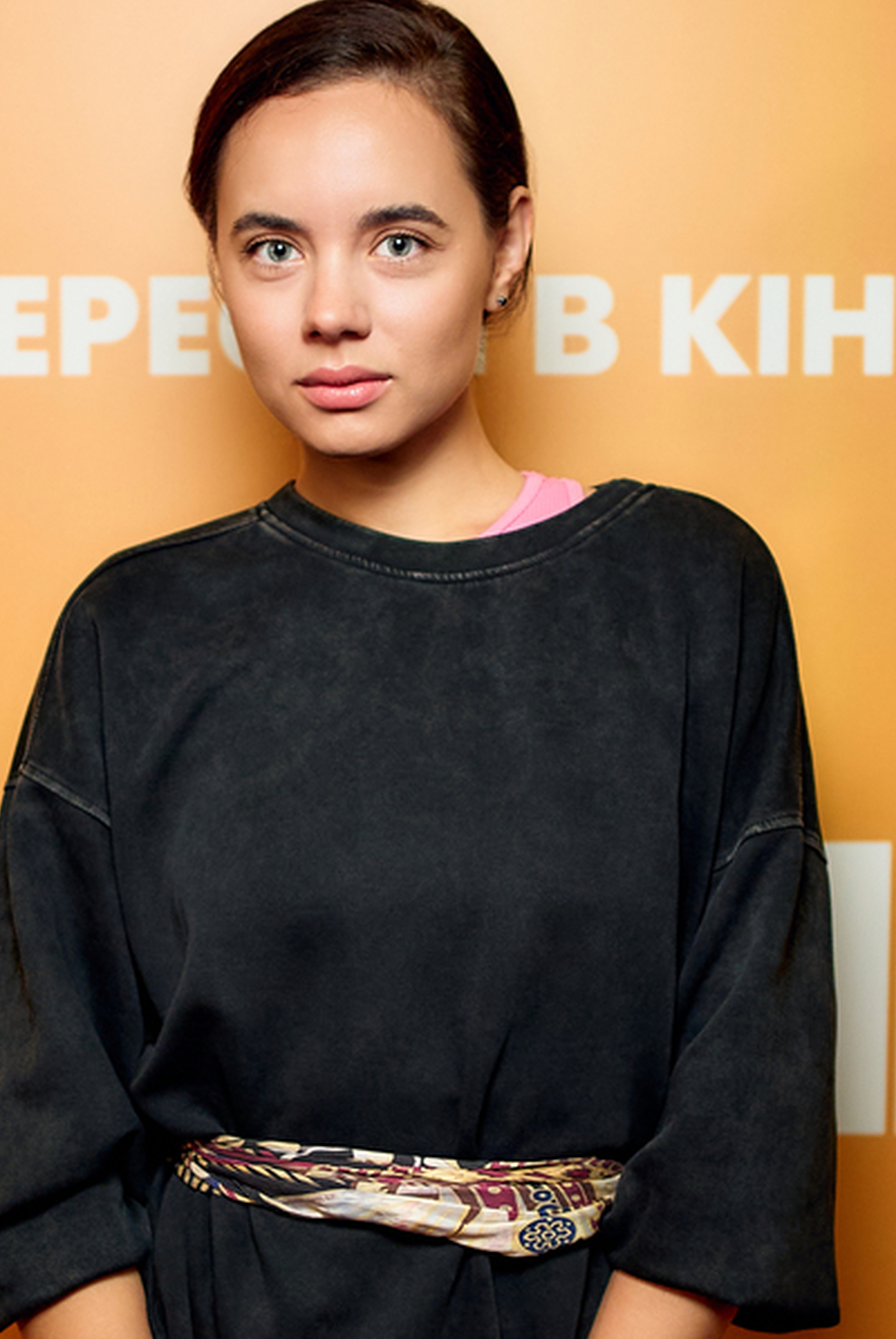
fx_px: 3017
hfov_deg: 16.9
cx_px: 320
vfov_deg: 25.0
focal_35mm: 81
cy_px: 674
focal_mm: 24
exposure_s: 1/200
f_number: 1.4
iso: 250
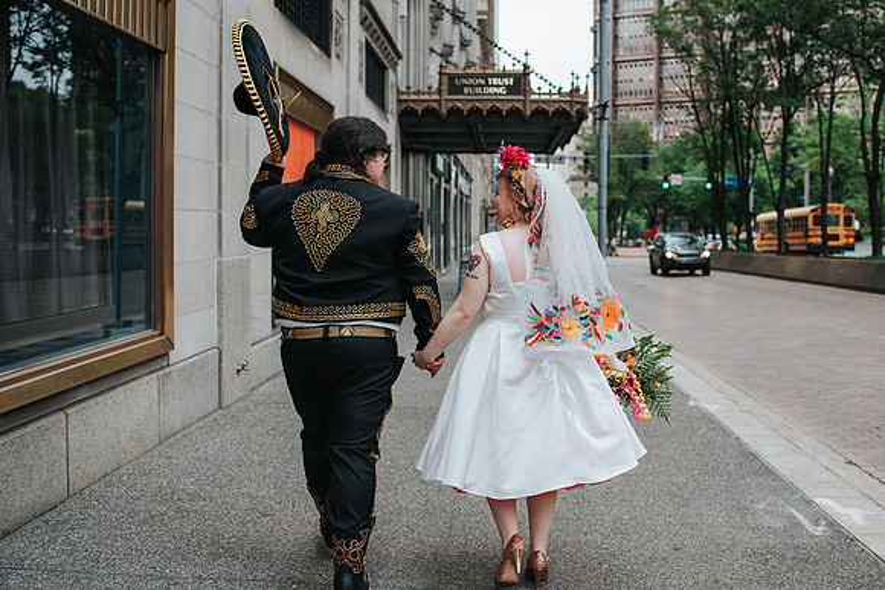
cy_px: 259
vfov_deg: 34.0
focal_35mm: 39
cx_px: 496
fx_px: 965
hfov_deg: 49.1
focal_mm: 35
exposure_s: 1/1250
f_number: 3.5
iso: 450
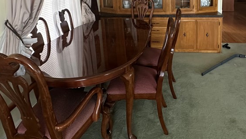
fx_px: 183
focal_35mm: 28
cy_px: 3
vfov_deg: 37.5
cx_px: 138
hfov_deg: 67.7
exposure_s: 1/60
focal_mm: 2.22
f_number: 2.2
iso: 640
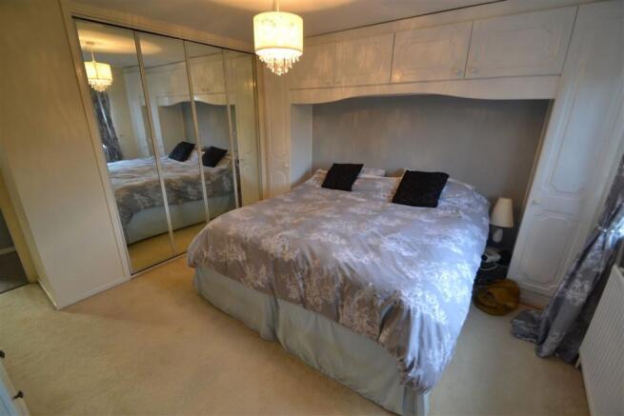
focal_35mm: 15
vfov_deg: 77.4
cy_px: 208
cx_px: 312
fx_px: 260
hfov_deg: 100.4
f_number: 3.5
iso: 500
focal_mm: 10
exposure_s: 1/60
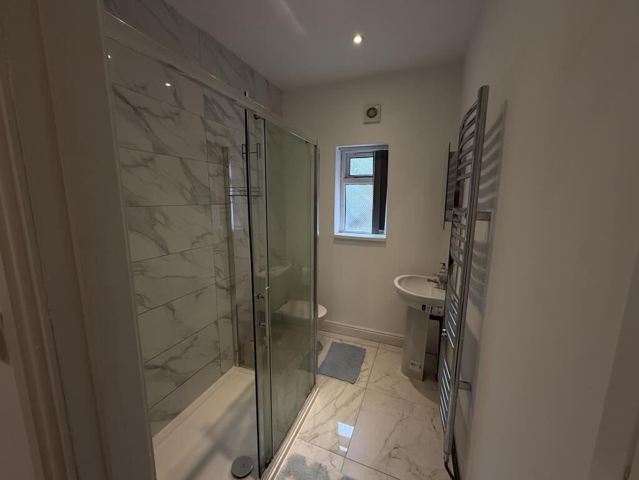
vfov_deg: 85.7
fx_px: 258
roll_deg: -0.5
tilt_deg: -9.5
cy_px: 240
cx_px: 320
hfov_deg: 102.1
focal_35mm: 14
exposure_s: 1/100
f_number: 2.2
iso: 160
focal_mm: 2.22
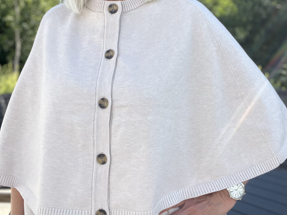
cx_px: 146
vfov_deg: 35.1
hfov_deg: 45.8
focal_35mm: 41
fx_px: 340
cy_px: 89
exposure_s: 1/462
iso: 32
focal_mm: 2.71
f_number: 2.2
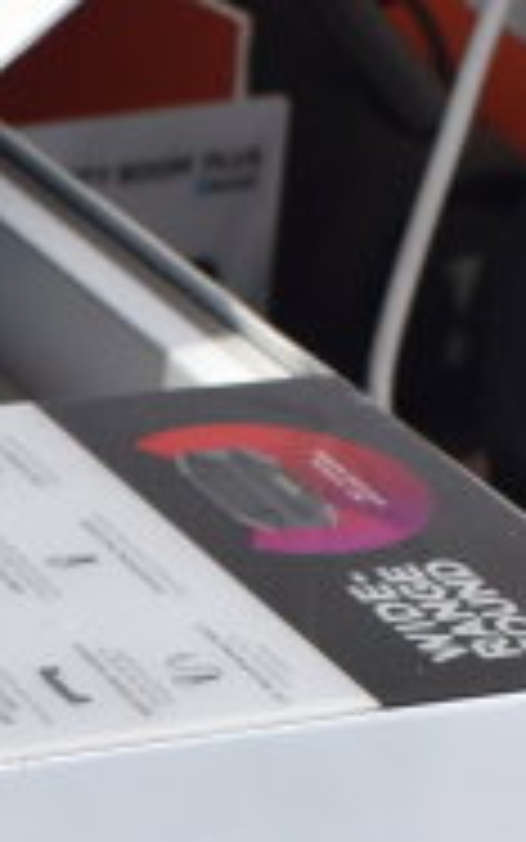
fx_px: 4125
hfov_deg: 7.1
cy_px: 943
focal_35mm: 180
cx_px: -432
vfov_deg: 11.5
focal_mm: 24
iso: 220
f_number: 3.8
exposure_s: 1/40
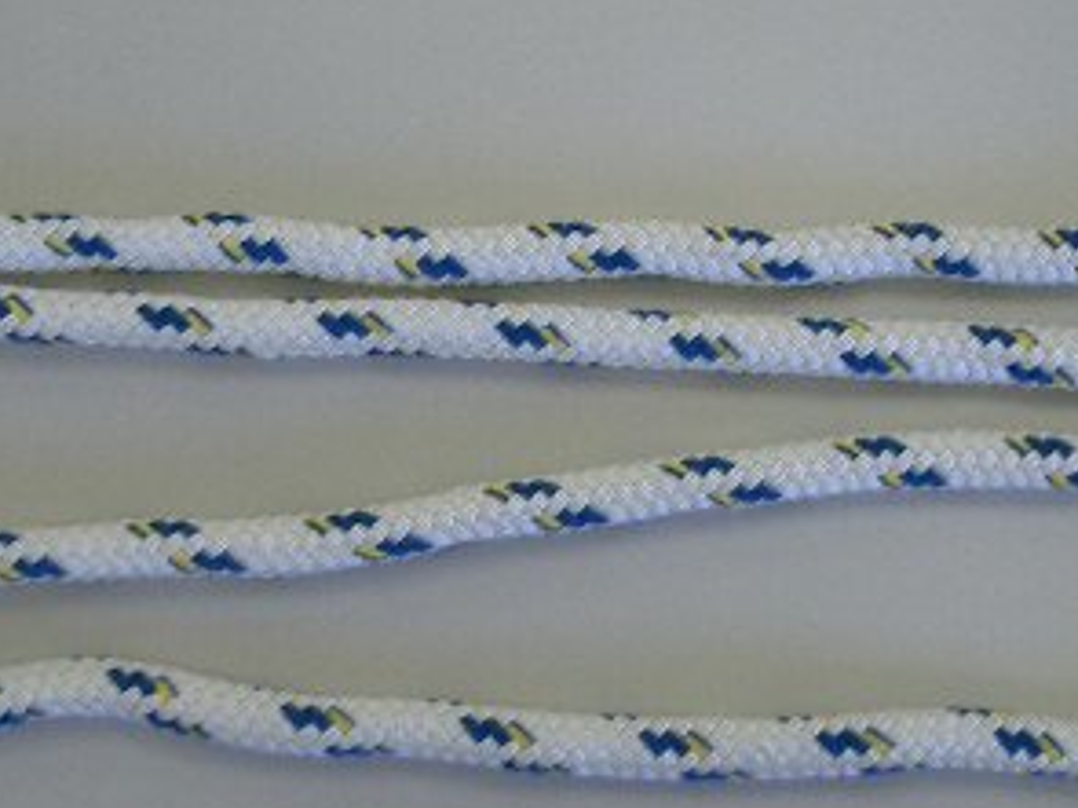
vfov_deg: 19.4
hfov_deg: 25.6
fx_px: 2366
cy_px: 450
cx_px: 468
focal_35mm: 76
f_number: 2.6
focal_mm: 5.8
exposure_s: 1/80
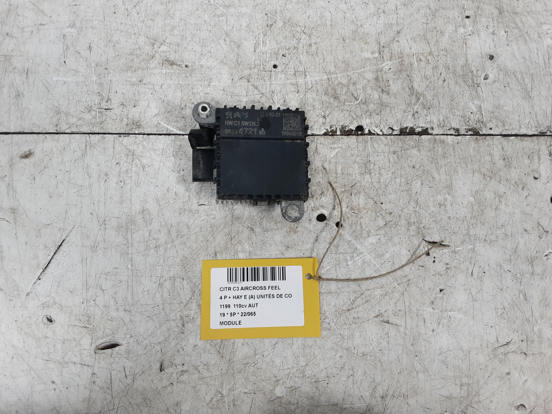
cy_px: 207
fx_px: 431
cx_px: 276
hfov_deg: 65.3
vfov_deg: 51.4
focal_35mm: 27
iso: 50
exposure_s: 1/50
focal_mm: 2.91
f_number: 1.9
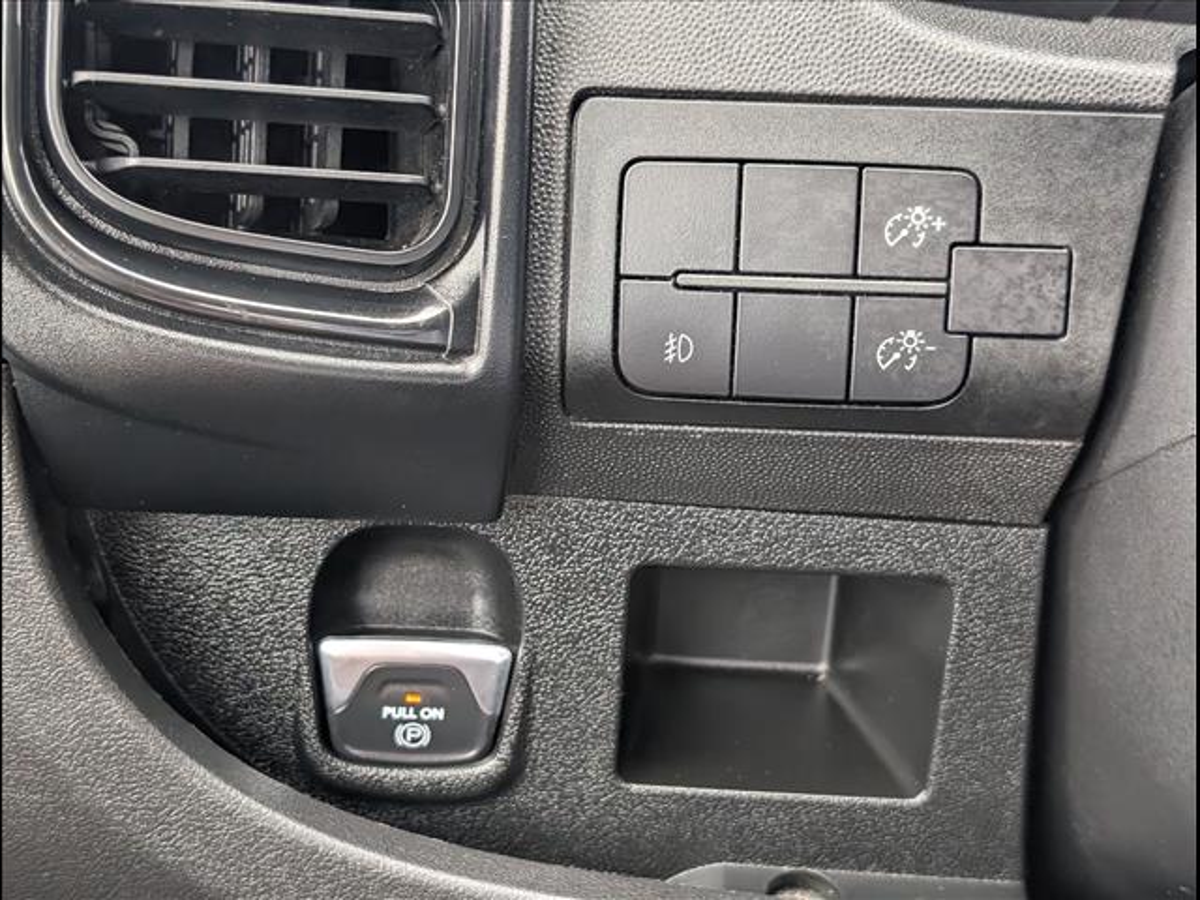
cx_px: 600
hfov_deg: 38.9
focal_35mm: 49
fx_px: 1699
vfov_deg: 29.7
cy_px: 450
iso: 751
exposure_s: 1/833
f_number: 1.68
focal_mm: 6.9
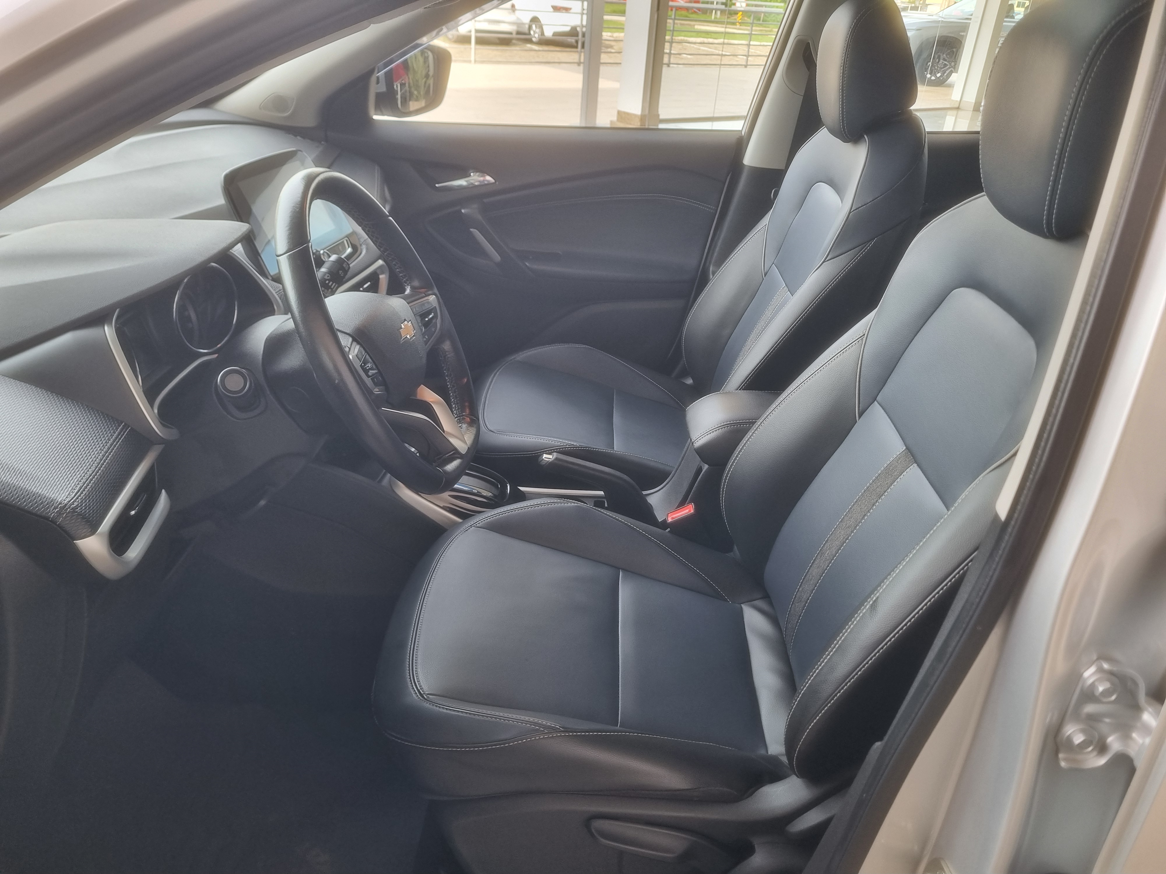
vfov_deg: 53.1
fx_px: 876
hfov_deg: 67.3
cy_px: 437
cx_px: 583
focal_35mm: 26
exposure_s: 1/120
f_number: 1.8
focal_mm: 5.4
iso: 64
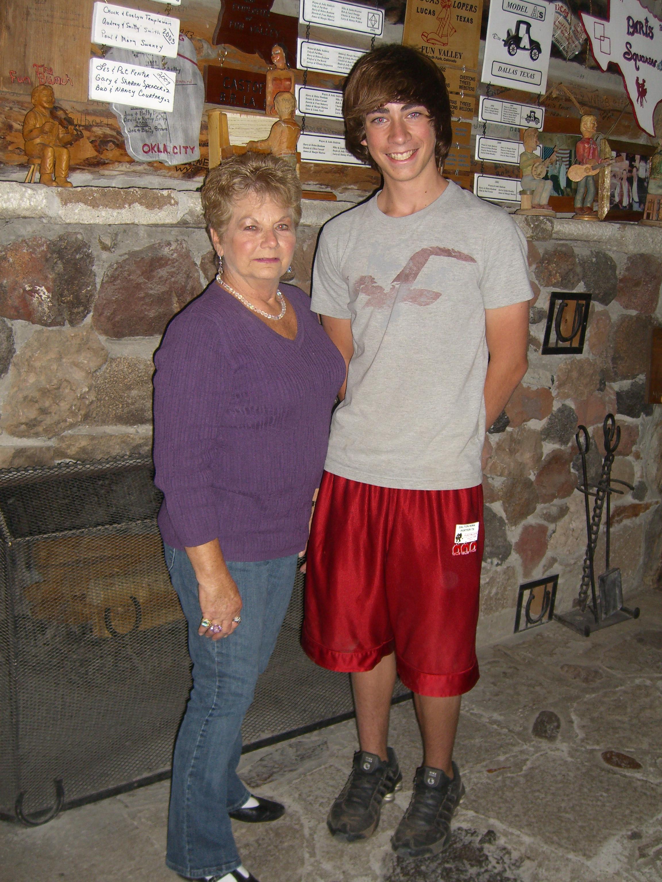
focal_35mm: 38
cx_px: 331
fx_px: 969
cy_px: 441
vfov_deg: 49.0
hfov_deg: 37.7
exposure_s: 1/60
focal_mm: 7.9
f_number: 2.8
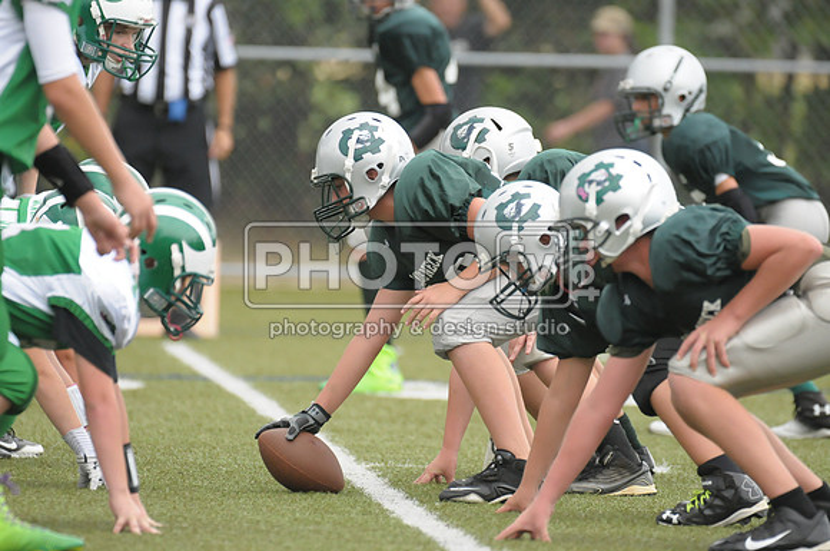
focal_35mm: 525
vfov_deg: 2.6
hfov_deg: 3.9
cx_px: 415
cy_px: 276
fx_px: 12087
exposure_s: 1/2000
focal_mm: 350
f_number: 4
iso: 1600
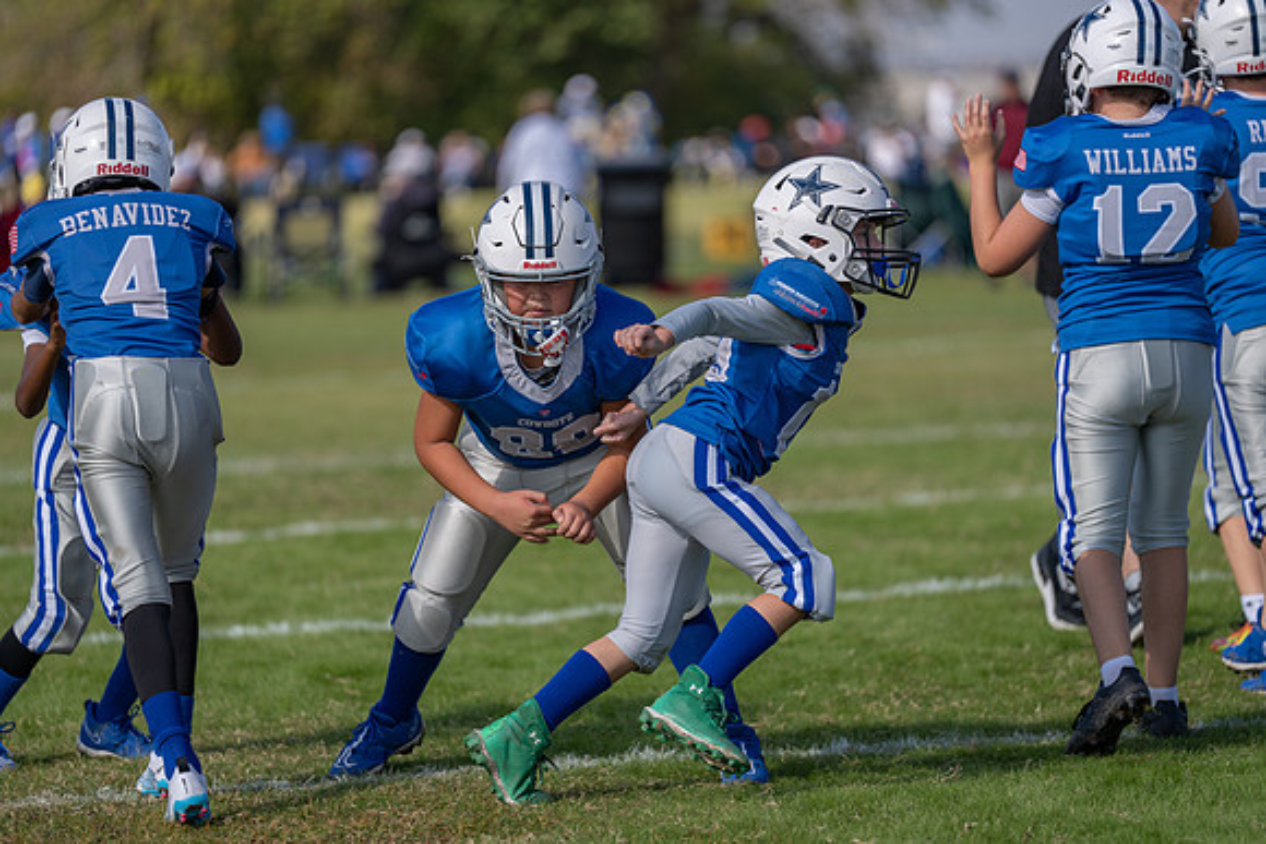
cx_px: 633
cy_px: 422
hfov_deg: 10.3
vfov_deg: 6.9
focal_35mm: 200
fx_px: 7035
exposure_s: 1/3200
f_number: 2.8
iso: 125
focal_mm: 200
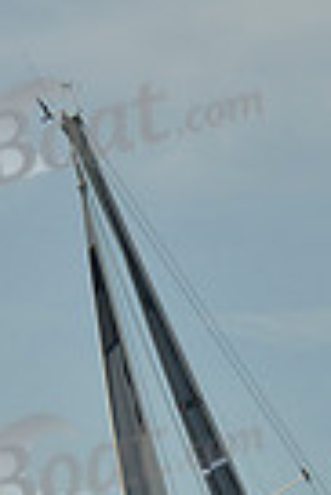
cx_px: 453
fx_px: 4113
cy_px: 630
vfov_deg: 6.8
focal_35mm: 299
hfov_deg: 4.6
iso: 200
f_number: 8
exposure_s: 1/1250
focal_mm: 70
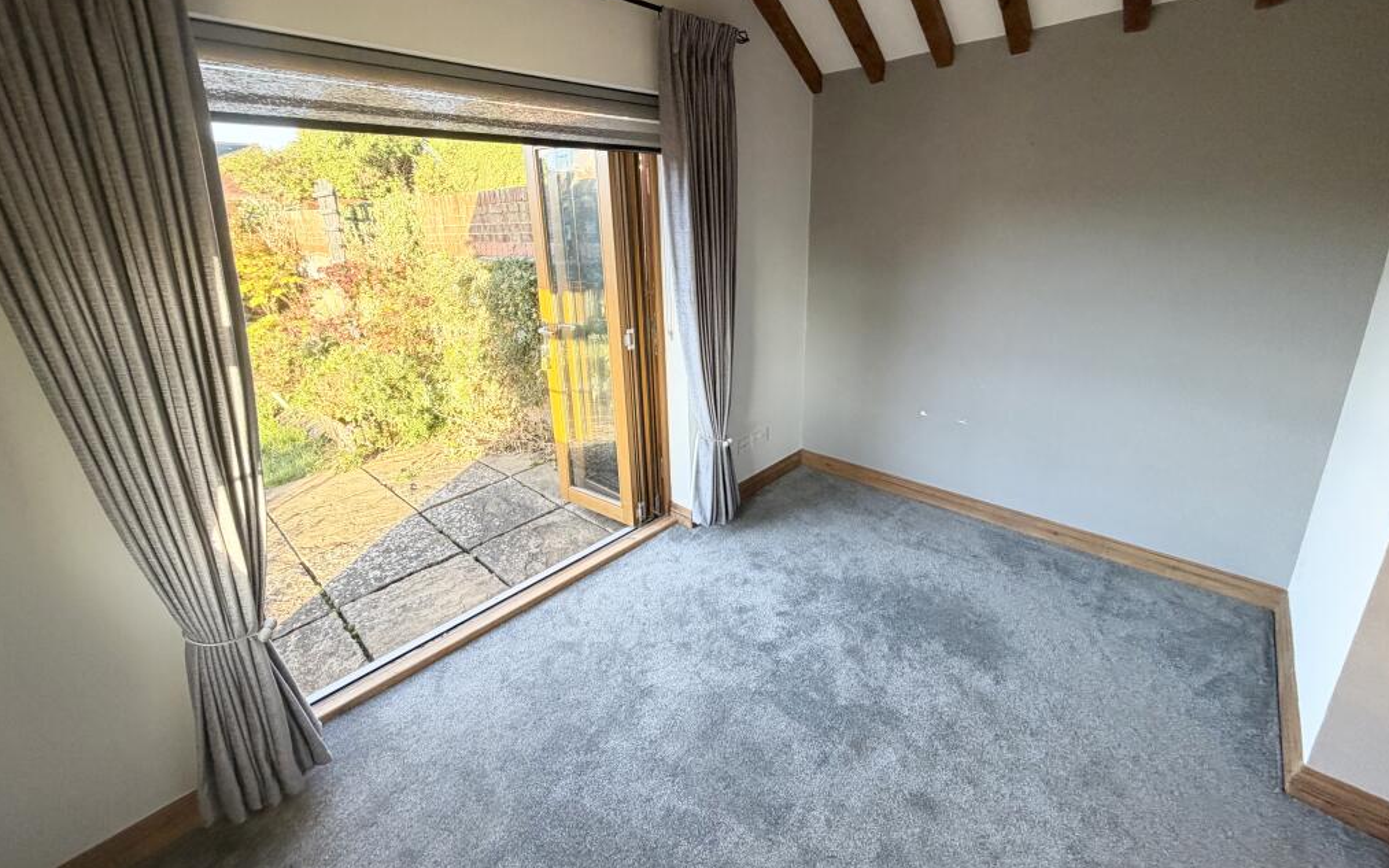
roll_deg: +1.4
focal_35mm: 15
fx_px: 568
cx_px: 697
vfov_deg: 74.4
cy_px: 377
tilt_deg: -17.1
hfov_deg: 101.5
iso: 160
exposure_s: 1/121
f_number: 2.2
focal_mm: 2.22
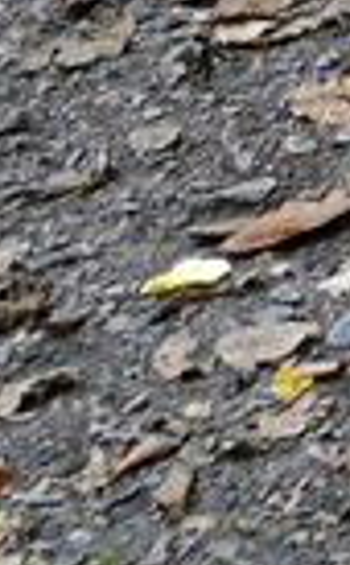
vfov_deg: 6.2
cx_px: 1799
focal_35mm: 322
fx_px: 4940
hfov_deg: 3.7
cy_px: -821
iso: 400
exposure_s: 1/60
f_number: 8
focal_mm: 24
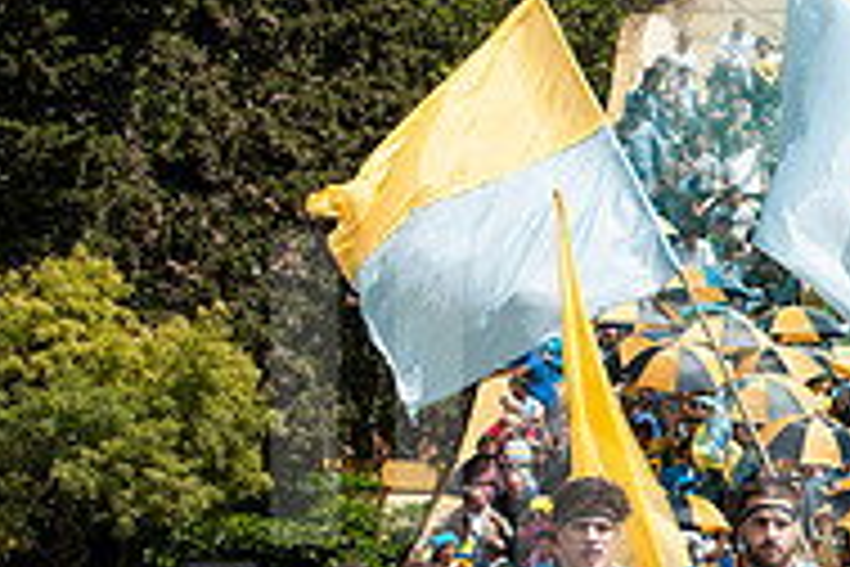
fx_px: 3471
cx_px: 1282
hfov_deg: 13.2
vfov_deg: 9.3
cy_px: 569
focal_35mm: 147
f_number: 4
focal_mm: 32
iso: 200
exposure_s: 1/1250
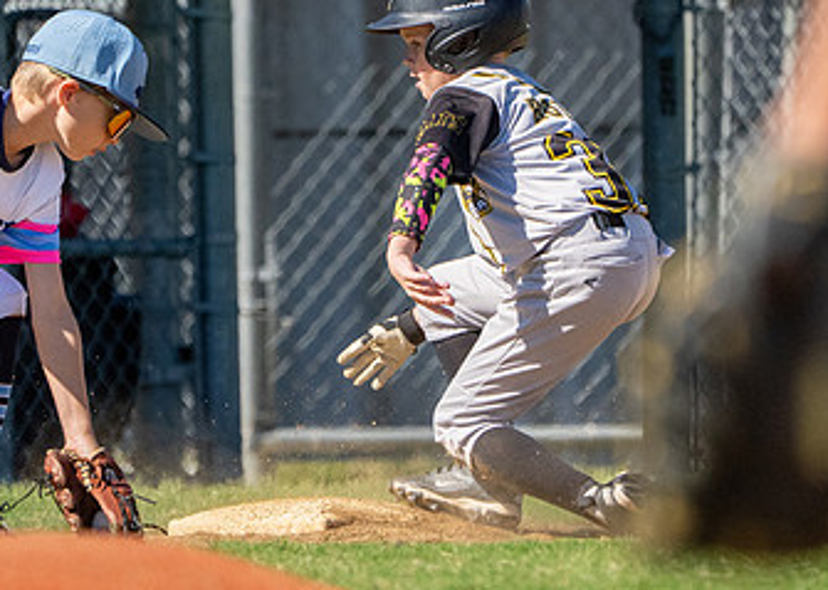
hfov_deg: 1.9
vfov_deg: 1.4
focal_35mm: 1051
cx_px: 345
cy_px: 350
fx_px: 24705
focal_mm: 339
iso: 1000
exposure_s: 1/6400
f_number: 5.6
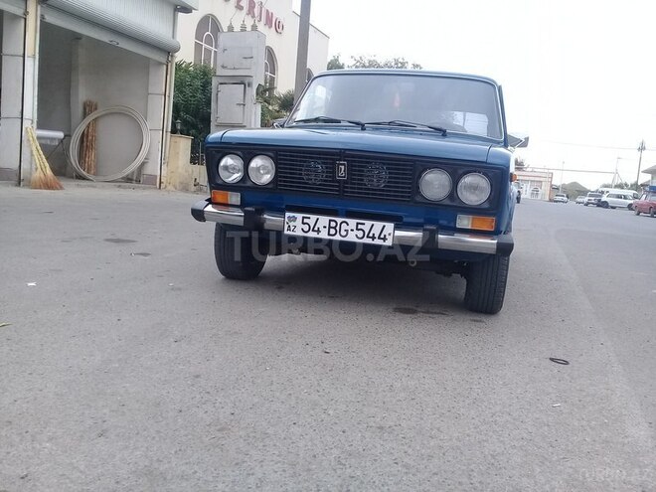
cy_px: 246
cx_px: 328
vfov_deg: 45.4
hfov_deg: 58.4
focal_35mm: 31
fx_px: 587
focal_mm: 3.3
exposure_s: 1/344
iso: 50
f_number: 2.2
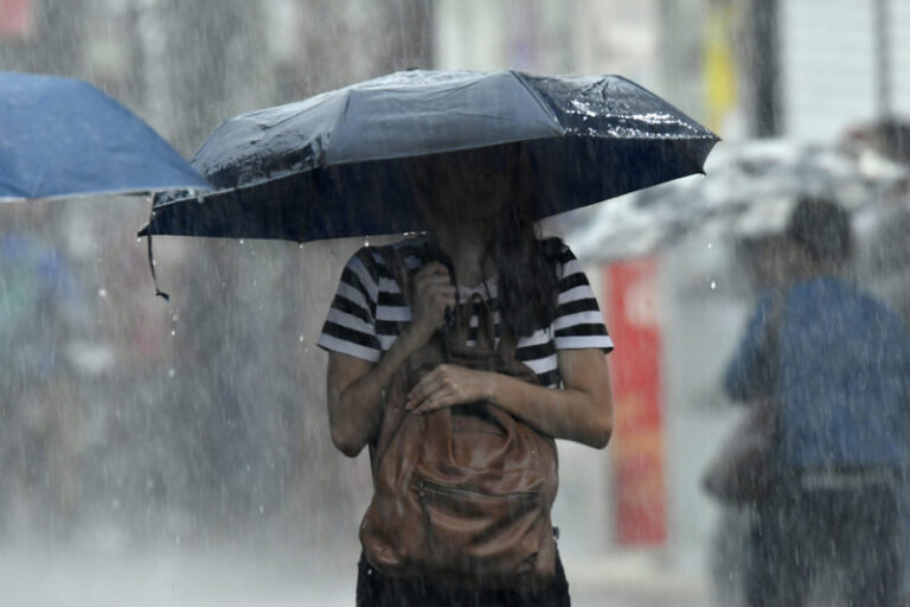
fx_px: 15165
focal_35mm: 600
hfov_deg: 3.4
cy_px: 304
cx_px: 455
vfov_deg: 2.3
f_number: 4
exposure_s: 1/250
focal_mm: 300
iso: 1600
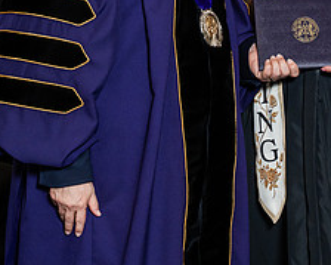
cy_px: -4
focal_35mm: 170
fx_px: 1665
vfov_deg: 9.0
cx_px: 217
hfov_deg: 11.3
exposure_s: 1/200
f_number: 4.5
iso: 1250
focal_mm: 70
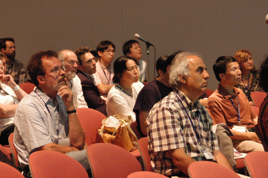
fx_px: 1235
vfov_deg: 8.3
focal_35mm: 166
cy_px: 73
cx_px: 119
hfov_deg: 12.4
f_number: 6.7
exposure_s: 1/6
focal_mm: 90
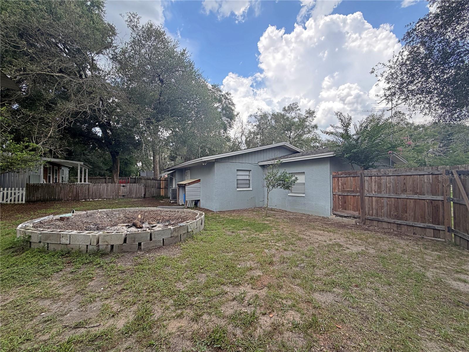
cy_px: 176
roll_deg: +0.0
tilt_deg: +2.7
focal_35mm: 14
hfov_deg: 102.1
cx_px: 234
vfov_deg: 85.7
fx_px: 190
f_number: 2.2
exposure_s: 1/427
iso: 64
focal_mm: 2.22
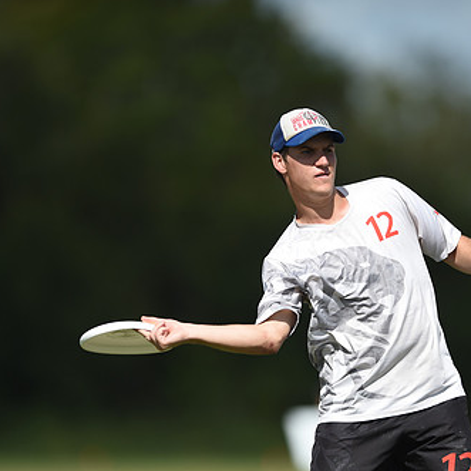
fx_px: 9159
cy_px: 270
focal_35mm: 595
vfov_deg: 2.9
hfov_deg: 2.9
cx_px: 329
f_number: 2.8
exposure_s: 1/6400
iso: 200
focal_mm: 400
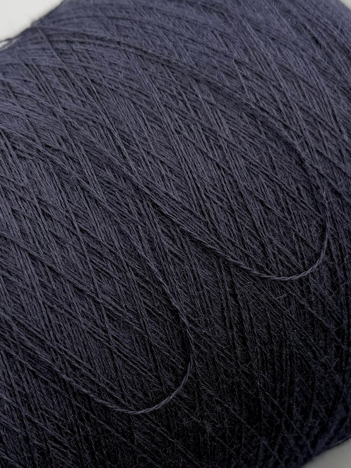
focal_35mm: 24
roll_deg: +1.6
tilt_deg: -37.8
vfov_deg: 71.6
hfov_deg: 56.8
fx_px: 324
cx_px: 176
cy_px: 234
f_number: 1.78
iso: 80
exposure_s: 1/448
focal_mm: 6.76
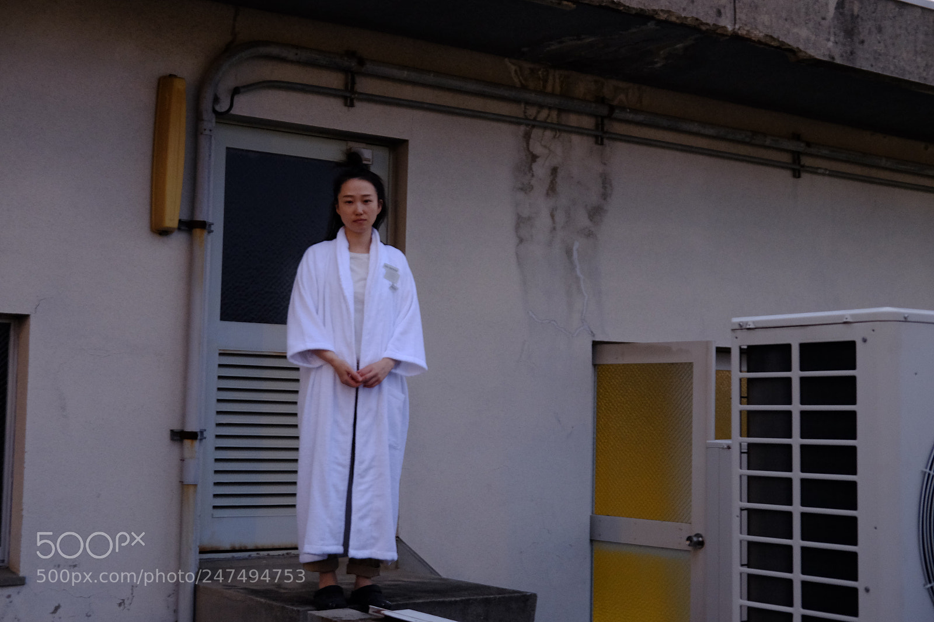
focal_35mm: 53
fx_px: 1375
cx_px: 467
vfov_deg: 25.5
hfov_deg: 37.5
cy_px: 311
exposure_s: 1/6
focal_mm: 35
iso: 1600
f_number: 4
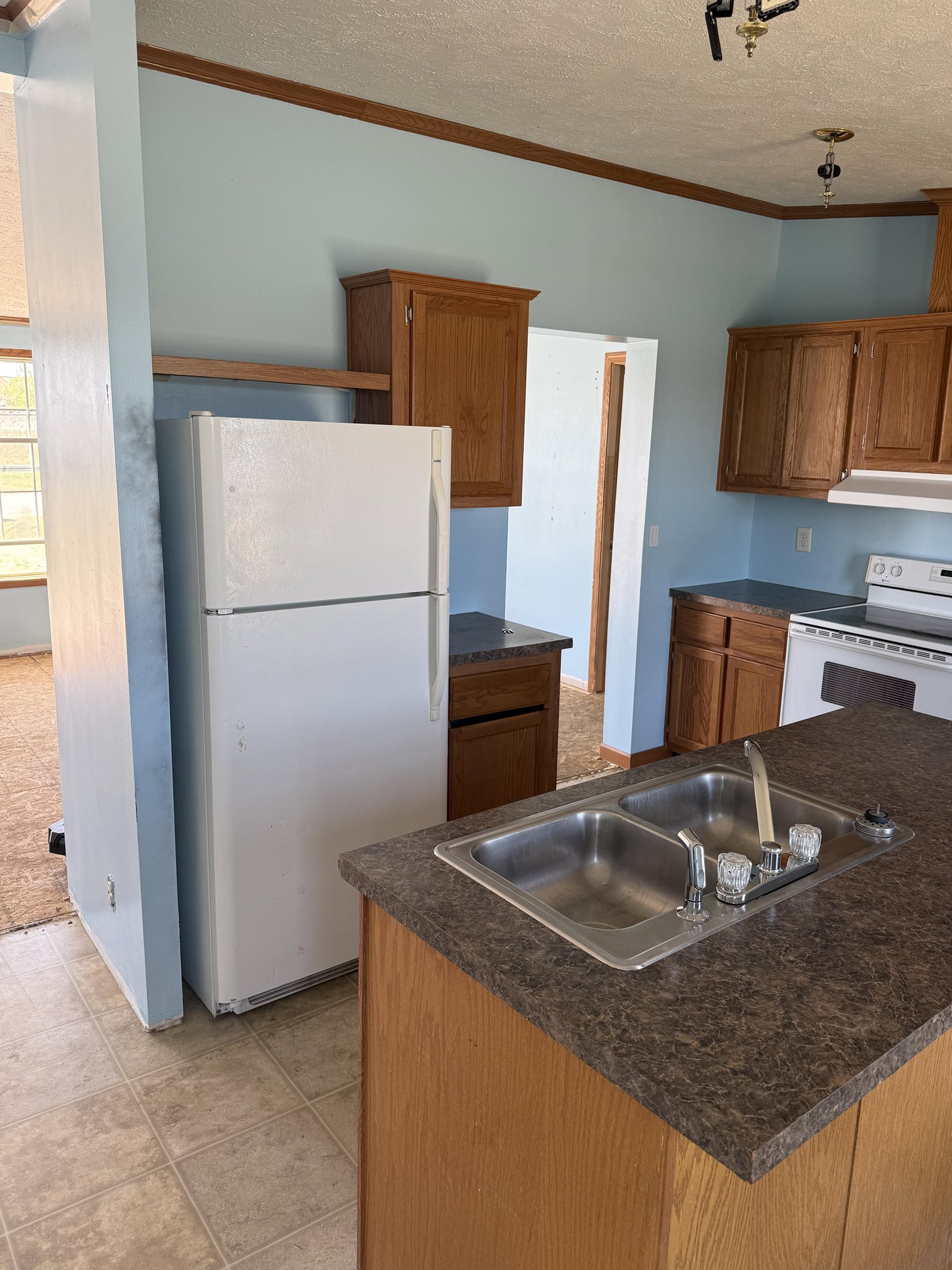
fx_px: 917
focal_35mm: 25
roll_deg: -1.6
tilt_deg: -11.9
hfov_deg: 54.9
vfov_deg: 69.4
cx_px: 483
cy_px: 612
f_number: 1.78
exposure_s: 1/121
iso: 80
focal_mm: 6.76
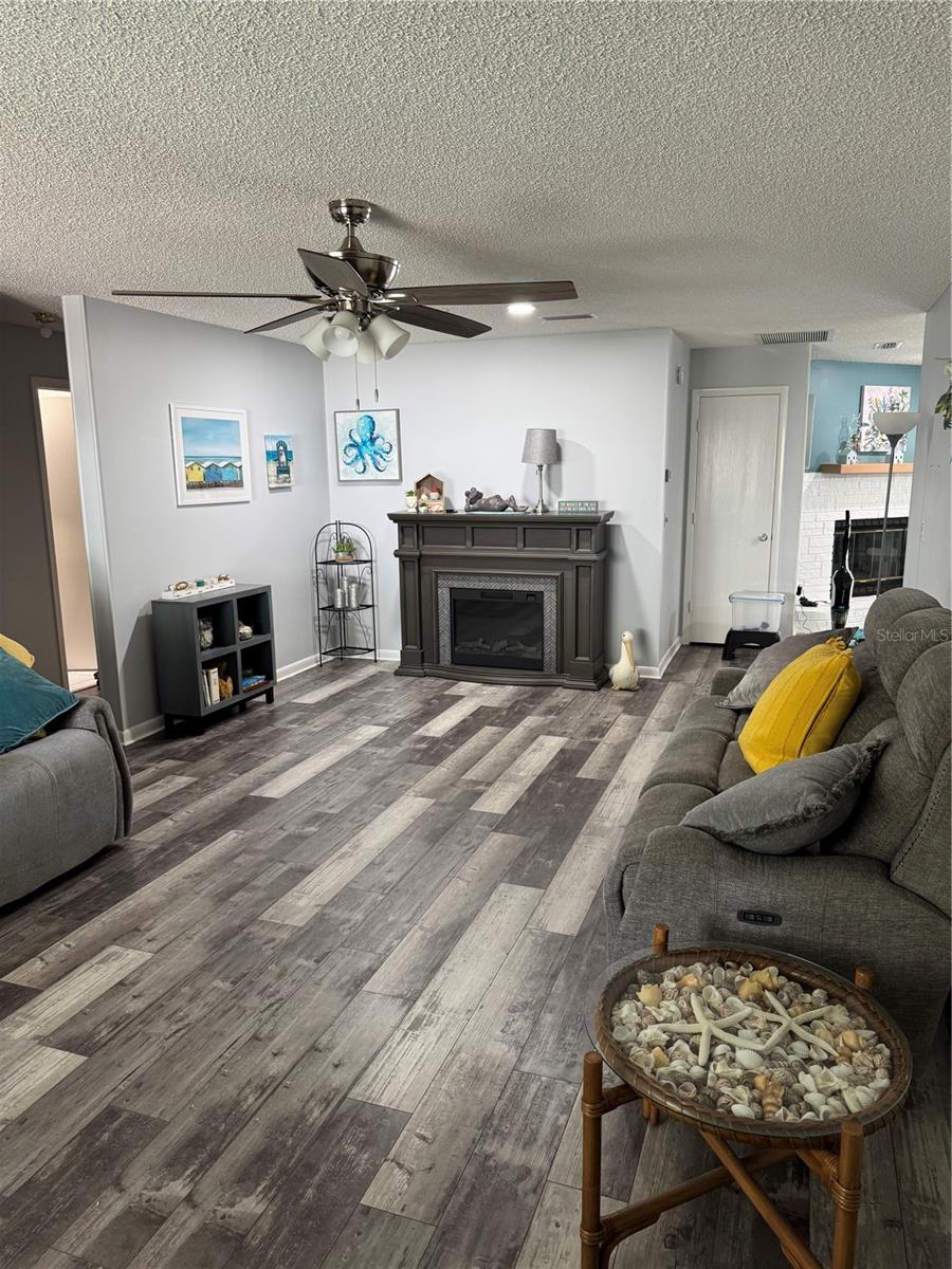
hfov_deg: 56.8
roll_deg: +0.3
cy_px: 634
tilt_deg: -11.5
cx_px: 476
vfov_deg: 71.6
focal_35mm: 24
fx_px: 880
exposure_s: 1/60
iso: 200
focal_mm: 6.76
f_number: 1.78
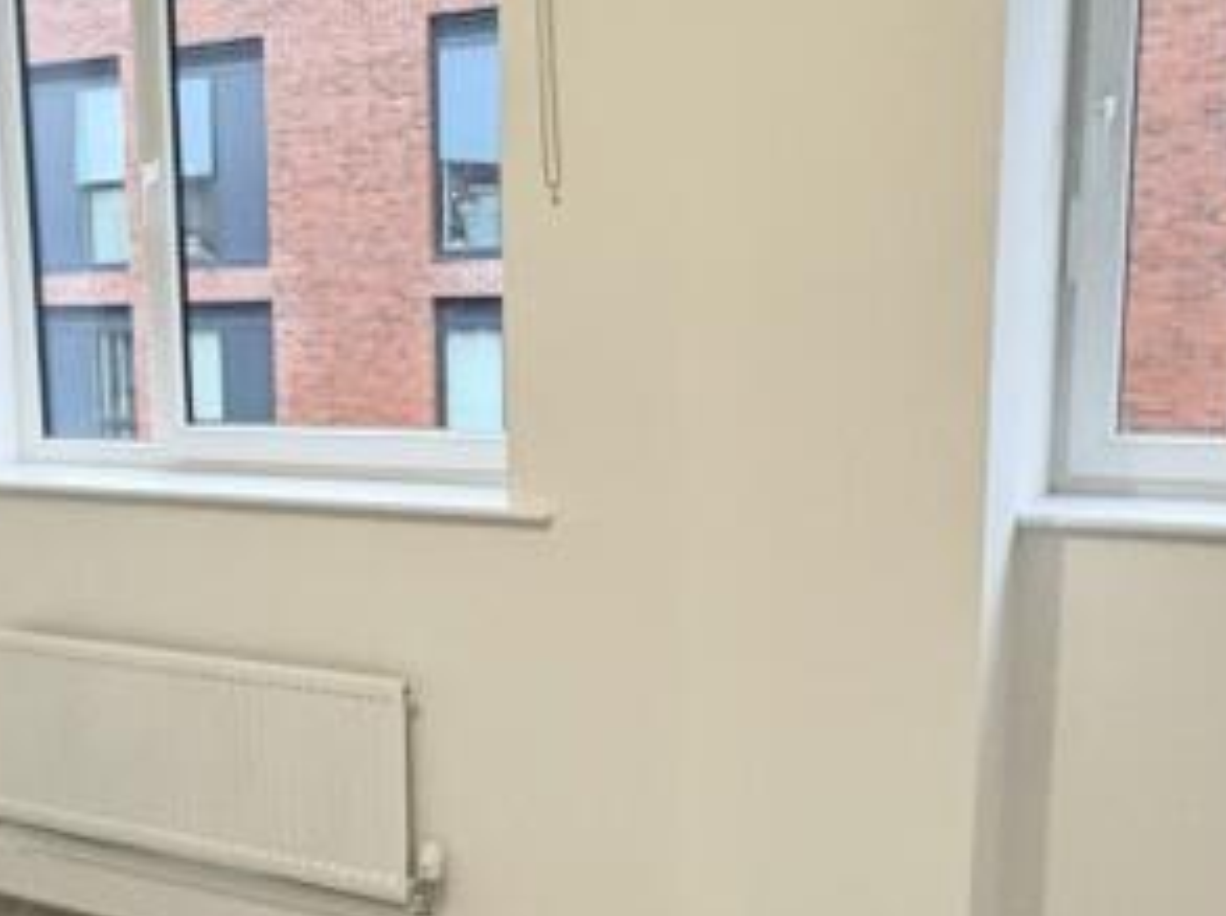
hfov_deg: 37.7
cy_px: 594
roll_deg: +2.6
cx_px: 268
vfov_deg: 29.5
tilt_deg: -11.2
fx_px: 1733
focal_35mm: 49
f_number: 2.2
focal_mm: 2.22
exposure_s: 1/60
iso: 640
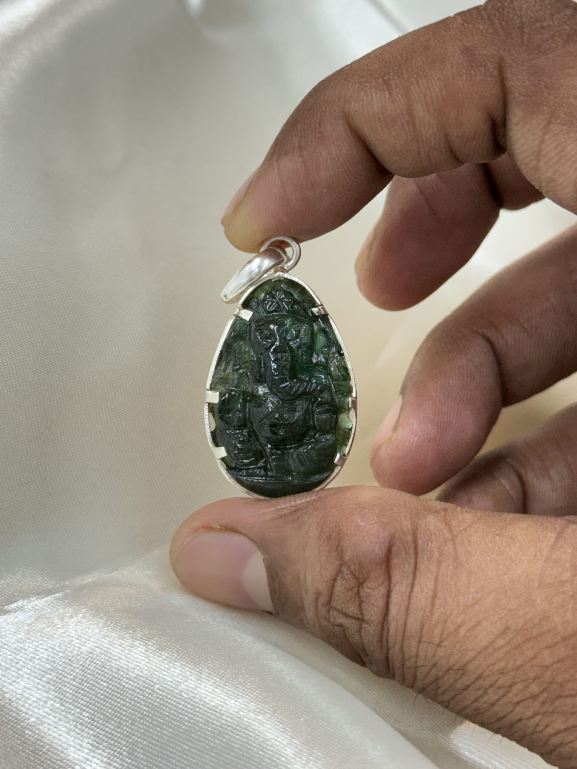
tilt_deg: -46.1
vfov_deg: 39.7
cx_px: 288
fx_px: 1067
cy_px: 384
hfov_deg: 30.3
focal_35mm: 48
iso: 125
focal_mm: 6.76
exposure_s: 1/100
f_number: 1.78
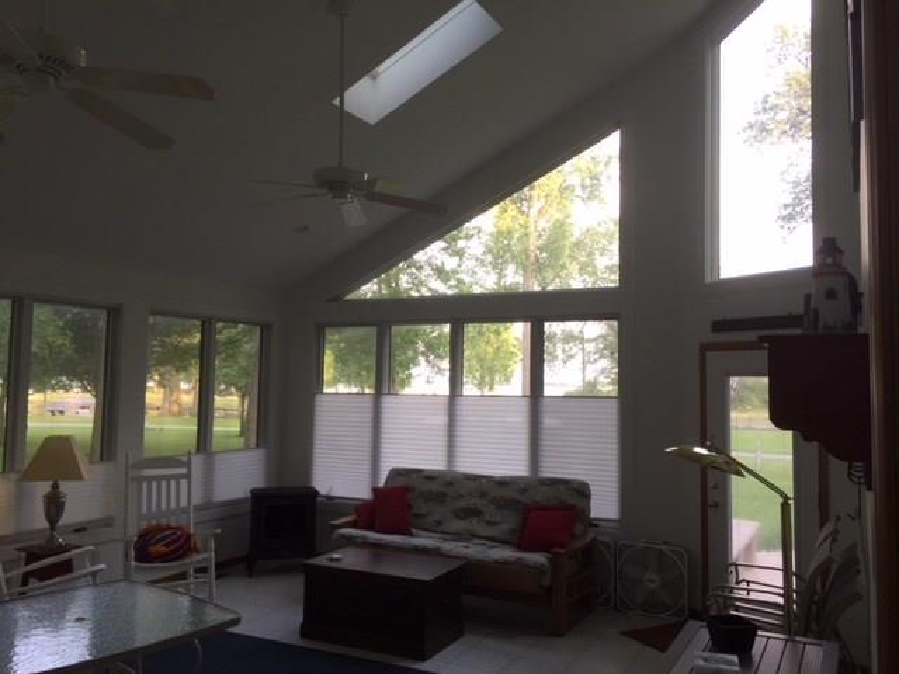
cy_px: 337
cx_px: 450
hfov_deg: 61.7
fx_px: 753
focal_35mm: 29
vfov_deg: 48.2
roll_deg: -2.2
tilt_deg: +3.4
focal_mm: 4.15
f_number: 2.2
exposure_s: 1/40
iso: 32
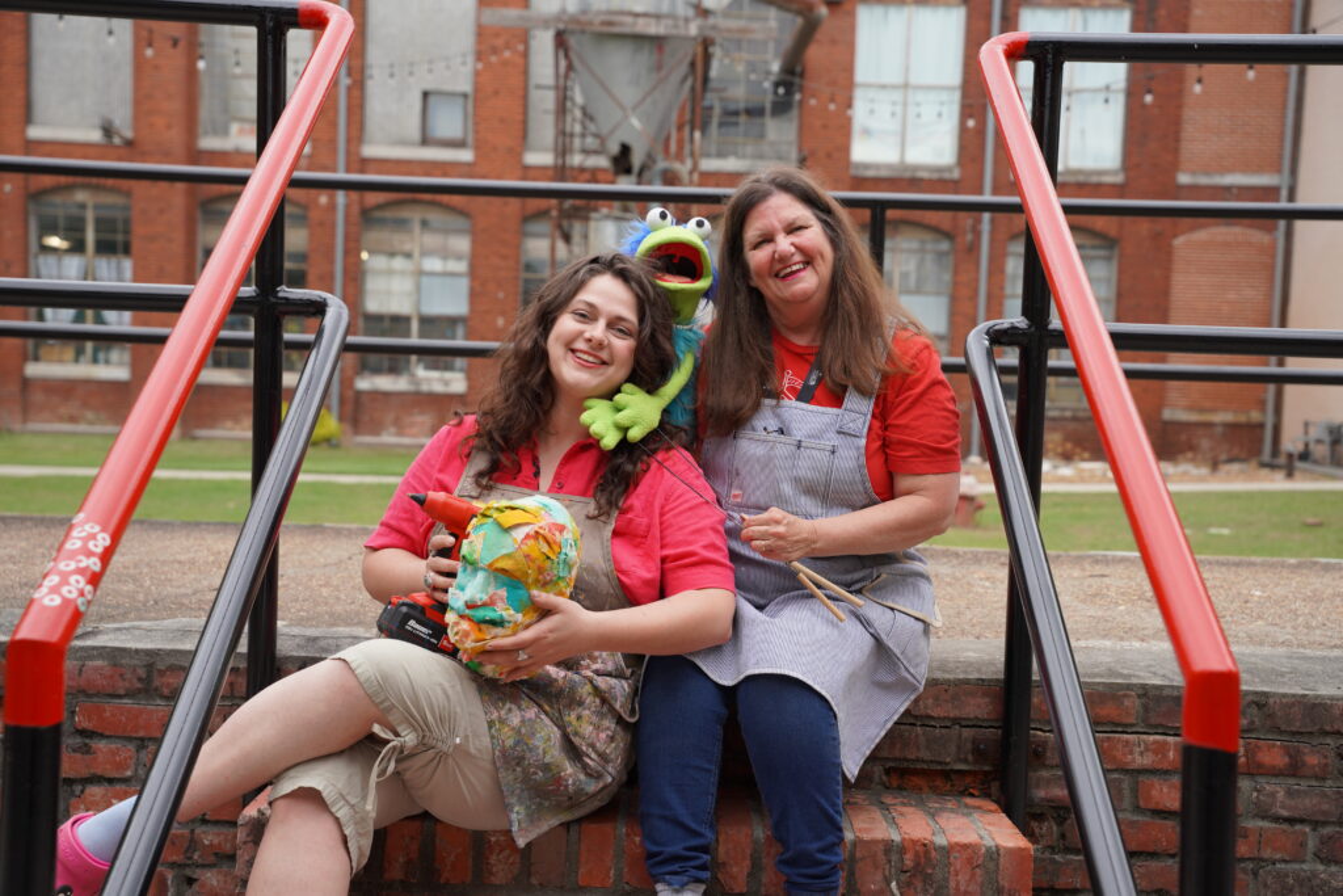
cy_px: 448
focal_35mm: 43
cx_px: 672
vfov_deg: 31.3
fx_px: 1597
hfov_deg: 45.6
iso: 200
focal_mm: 42.8
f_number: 4
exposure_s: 1/160
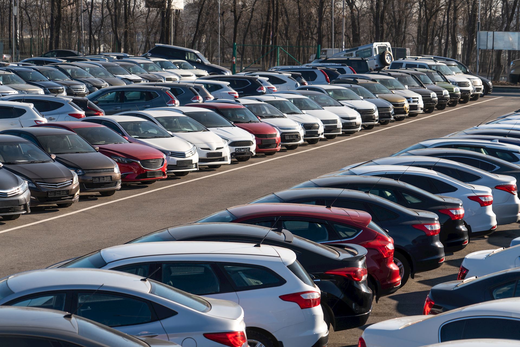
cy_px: 174
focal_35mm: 118
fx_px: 1704
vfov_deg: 11.6
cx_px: 260
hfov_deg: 17.3
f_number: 6.3
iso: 80
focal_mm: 118
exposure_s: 1/800
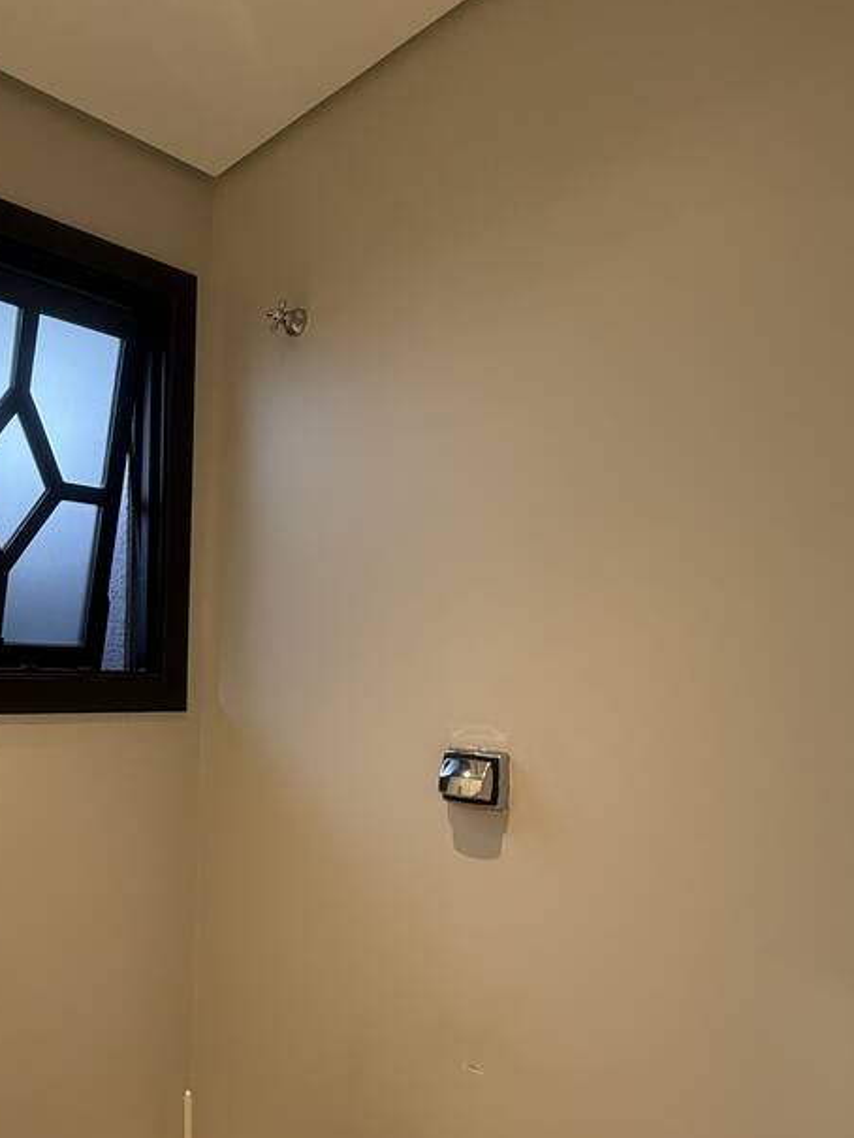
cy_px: 675
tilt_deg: +0.2
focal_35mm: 25
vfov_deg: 68.8
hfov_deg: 50.4
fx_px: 822
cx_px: 132
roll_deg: -1.7
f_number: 2.2
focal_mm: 2.22
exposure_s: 1/60
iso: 200
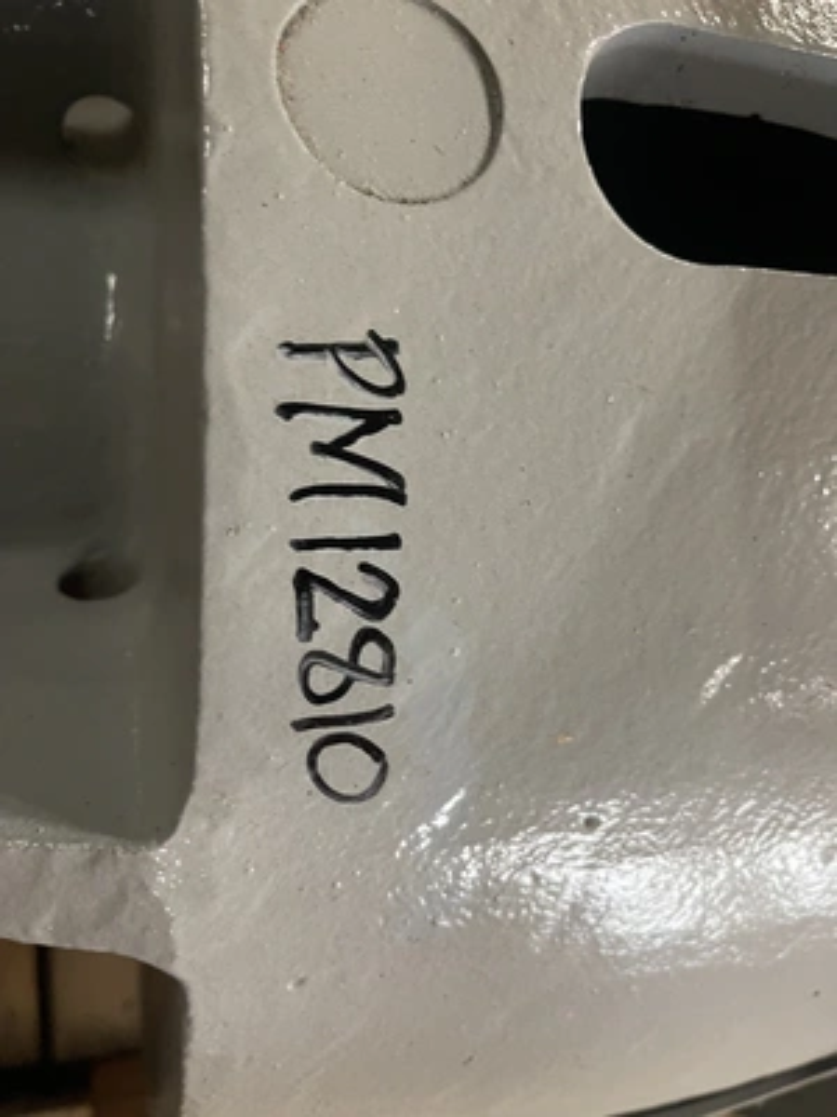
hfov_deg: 53.1
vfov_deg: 67.3
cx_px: 418
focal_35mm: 26
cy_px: 558
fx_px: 838
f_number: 1.6
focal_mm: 5.1
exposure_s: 1/40
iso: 640
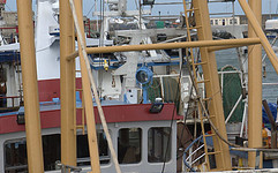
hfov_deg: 12.1
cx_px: 242
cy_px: 85
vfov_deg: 7.6
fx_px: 1302
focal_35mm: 172
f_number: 9
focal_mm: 70
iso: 400
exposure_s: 1/320
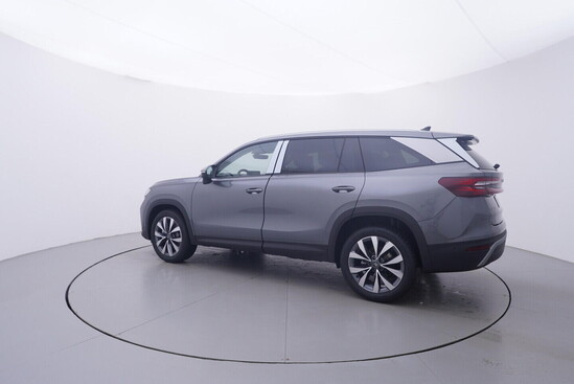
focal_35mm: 22
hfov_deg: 77.3
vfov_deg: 56.2
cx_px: 287
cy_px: 192
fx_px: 359
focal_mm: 15
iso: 200
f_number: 5
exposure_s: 1/80
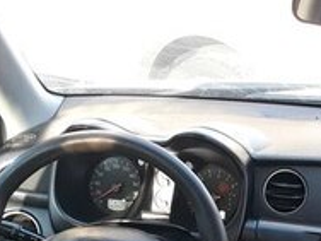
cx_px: 323
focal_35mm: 95
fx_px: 881
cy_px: 307
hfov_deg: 20.0
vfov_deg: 14.9
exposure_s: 1/100
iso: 80
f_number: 1.7
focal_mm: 3.71
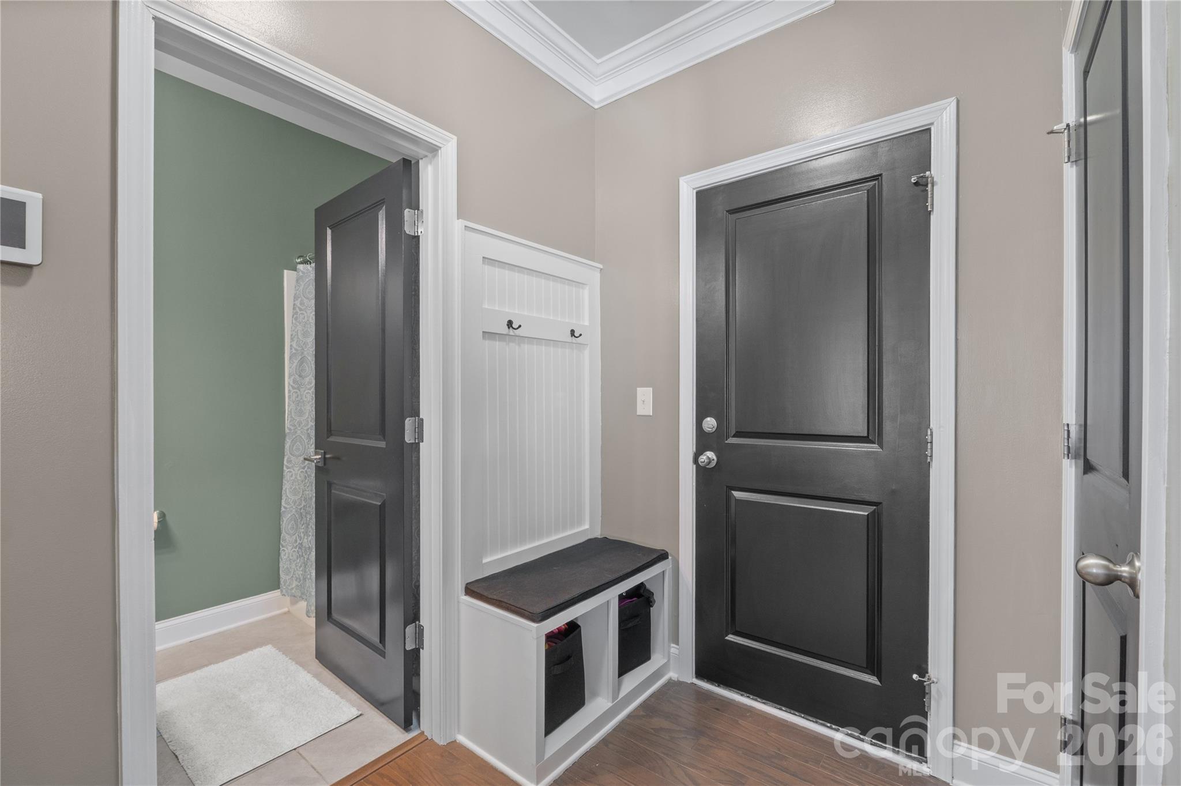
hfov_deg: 100.4
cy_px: 393
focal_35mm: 15
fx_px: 492
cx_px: 590
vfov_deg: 77.3
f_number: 8
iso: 400
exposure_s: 1.6
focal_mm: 10
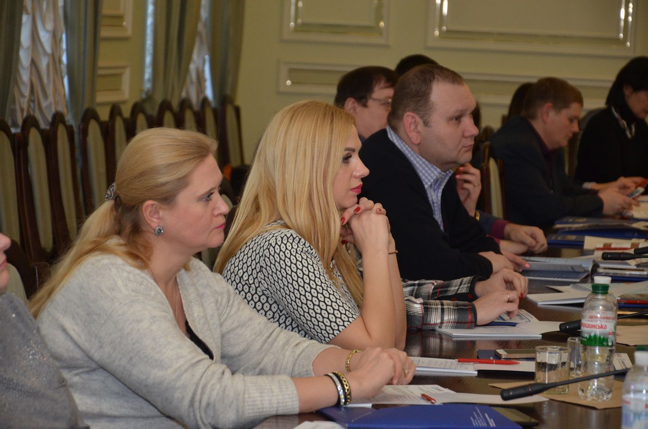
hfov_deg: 14.9
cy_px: 214
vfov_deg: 9.9
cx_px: 324
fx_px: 2479
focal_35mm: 138
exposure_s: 1/160
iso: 1250
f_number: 5.6
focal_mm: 92
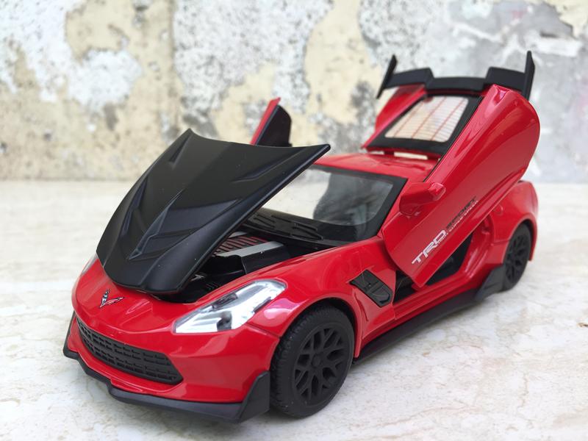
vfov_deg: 48.2
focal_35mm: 29
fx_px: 493
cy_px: 220
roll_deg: -1.6
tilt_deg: -17.1
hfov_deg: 61.7
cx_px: 294
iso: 32
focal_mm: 4.15
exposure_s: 1/179
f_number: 2.2
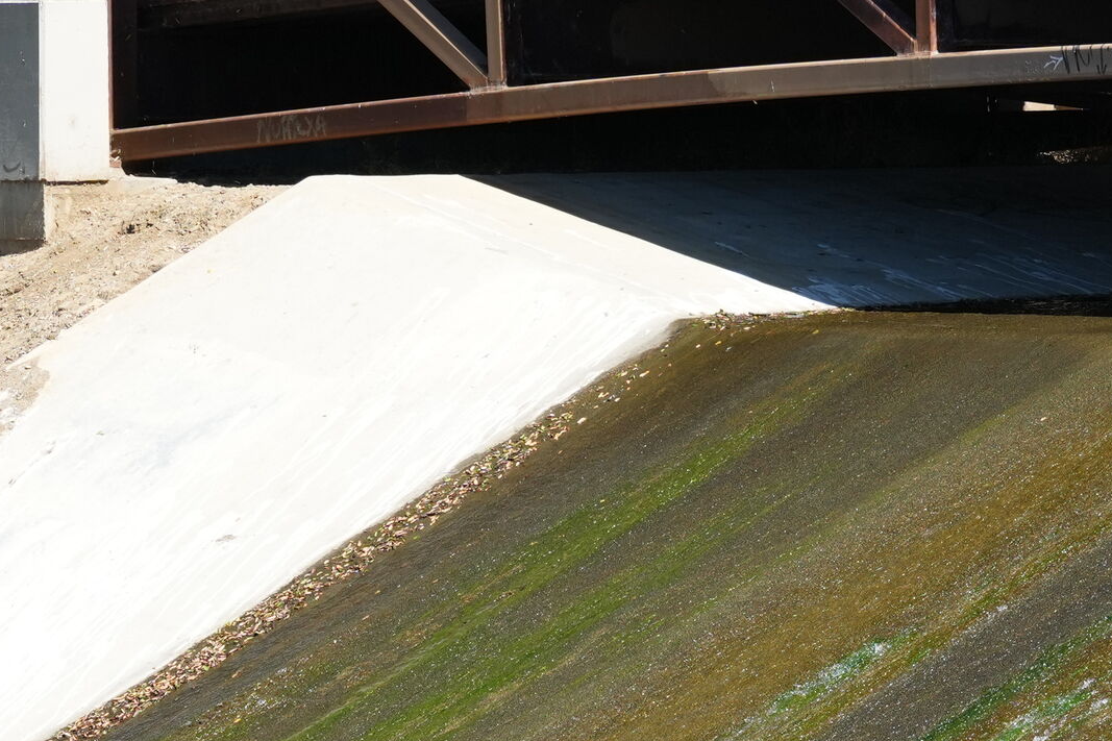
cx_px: 1009
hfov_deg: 5.1
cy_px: 584
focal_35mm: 405
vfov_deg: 3.4
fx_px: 12507
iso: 400
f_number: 4.5
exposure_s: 1/1600
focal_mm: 100
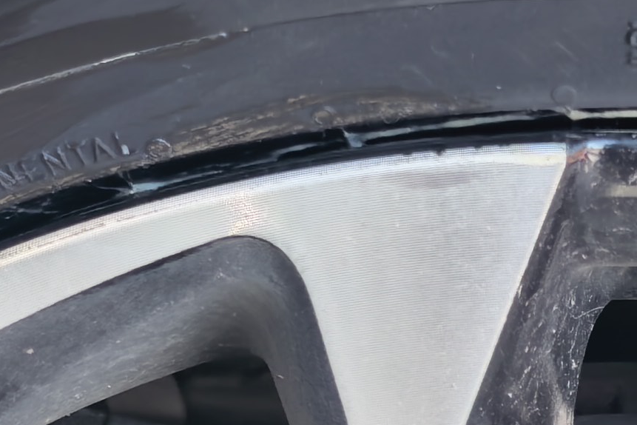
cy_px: 851
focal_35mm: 167
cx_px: 637
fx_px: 2955
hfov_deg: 12.2
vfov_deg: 7.9
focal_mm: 6.98
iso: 50
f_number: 2
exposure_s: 1/151
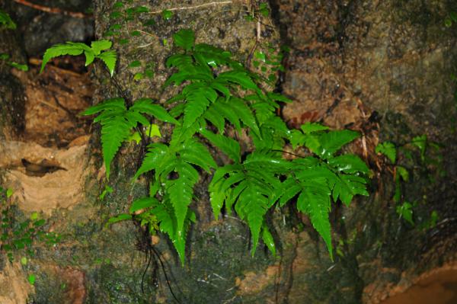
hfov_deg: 22.6
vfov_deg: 15.2
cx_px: 228
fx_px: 1142
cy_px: 152
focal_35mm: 90
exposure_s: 1/60
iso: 200
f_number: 4.5
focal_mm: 60
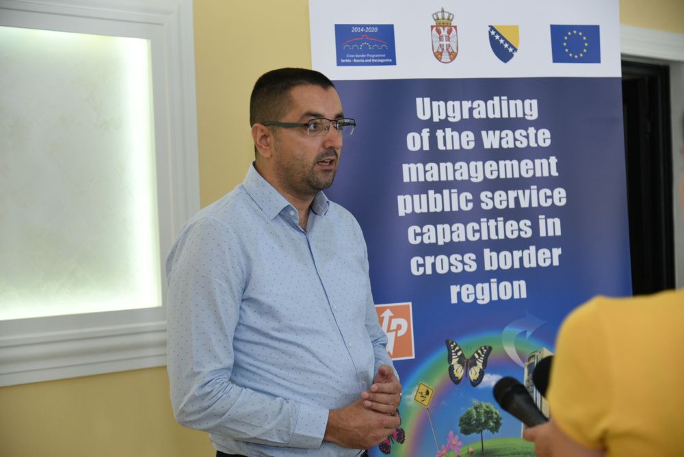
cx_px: 342
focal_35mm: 65
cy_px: 228
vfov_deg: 20.9
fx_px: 1236
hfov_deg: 30.9
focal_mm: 65
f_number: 4
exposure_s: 1/200
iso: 1600
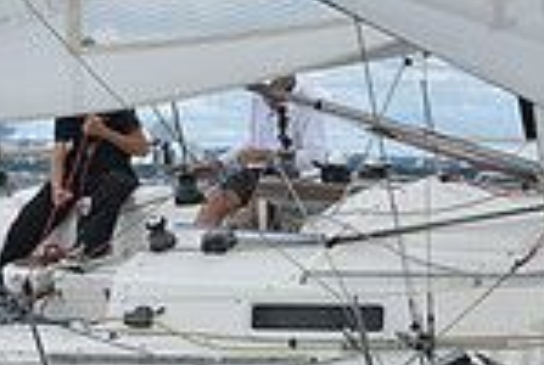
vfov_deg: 5.1
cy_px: 177
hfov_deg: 7.6
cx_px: 296
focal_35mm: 272
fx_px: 4118
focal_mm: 70
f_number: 9
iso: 250
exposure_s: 1/800
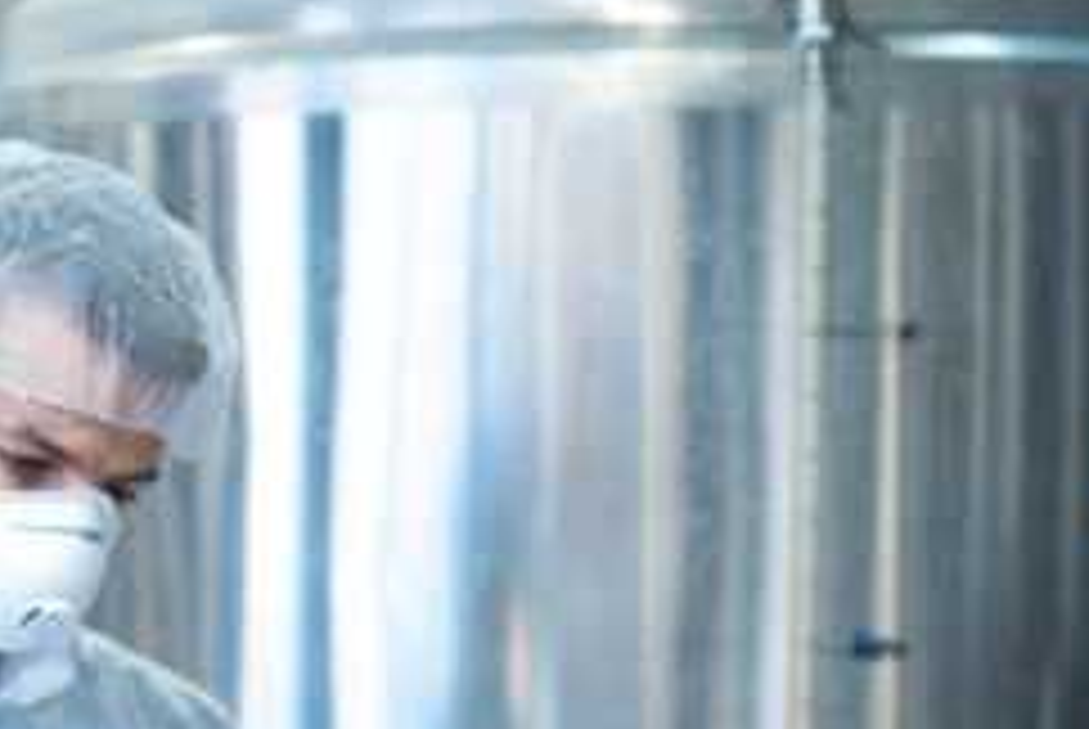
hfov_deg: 16.5
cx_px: 405
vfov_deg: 10.9
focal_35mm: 124
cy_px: 808
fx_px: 3755
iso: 500
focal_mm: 50
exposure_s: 1/500
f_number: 1.6
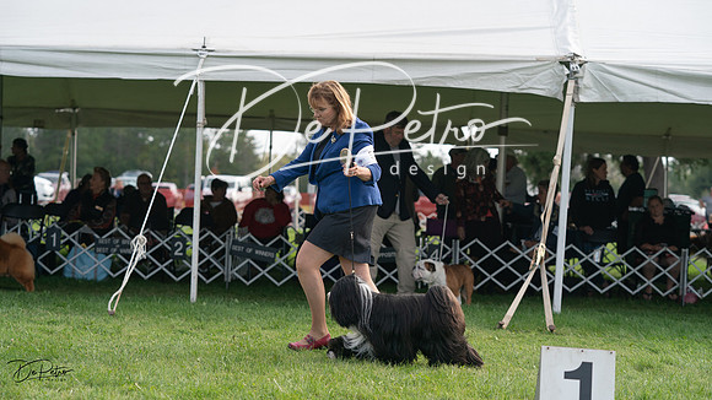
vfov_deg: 14.1
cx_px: 356
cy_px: 200
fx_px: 1621
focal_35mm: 86
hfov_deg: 24.8
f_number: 3.5
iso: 400
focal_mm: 82
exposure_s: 1/2000
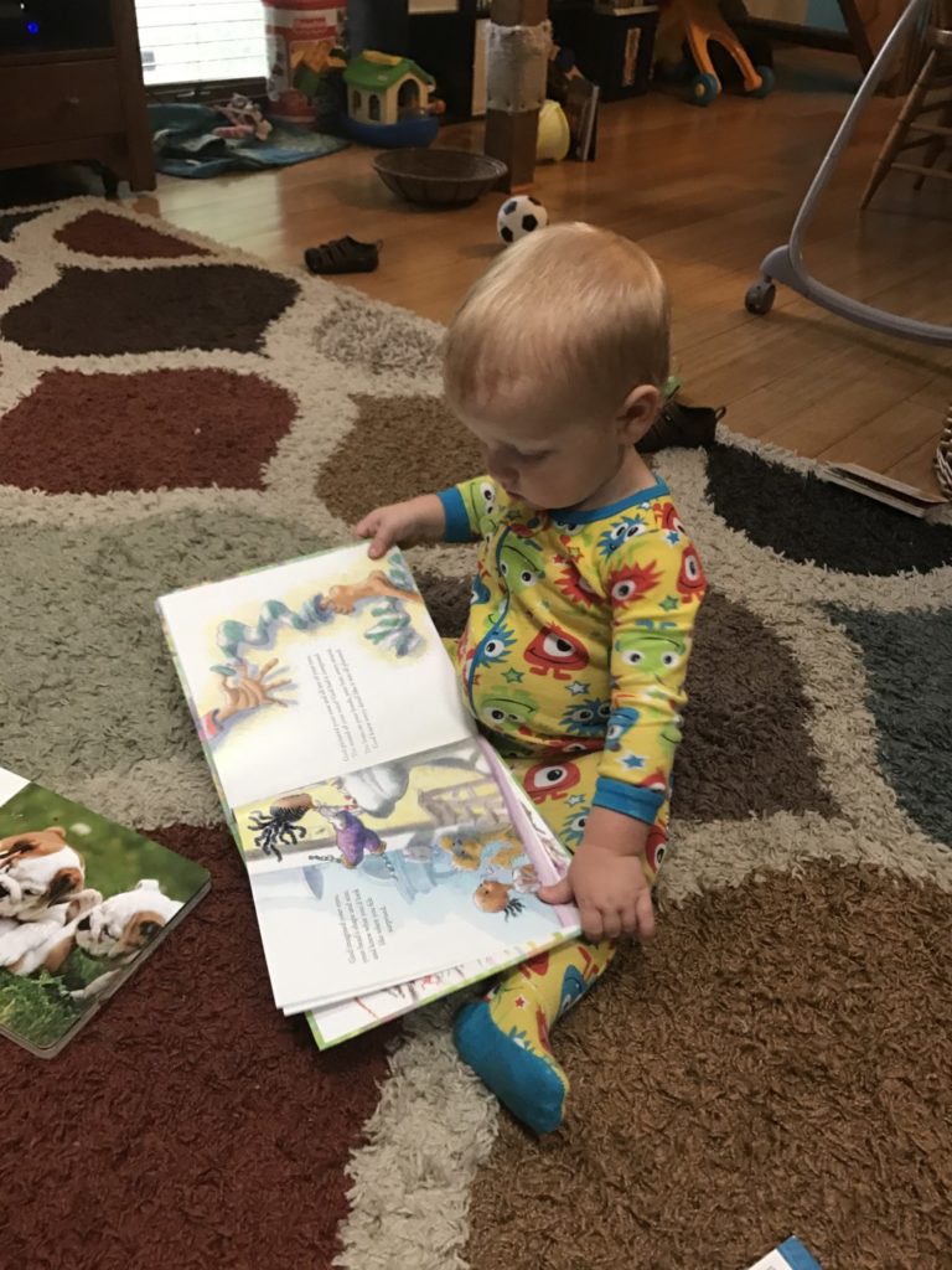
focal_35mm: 28
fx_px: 1027
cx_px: 476
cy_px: 635
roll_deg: -2.4
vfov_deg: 63.4
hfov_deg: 49.7
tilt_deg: -36.4
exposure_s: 1/13
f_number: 1.8
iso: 100
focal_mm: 3.99
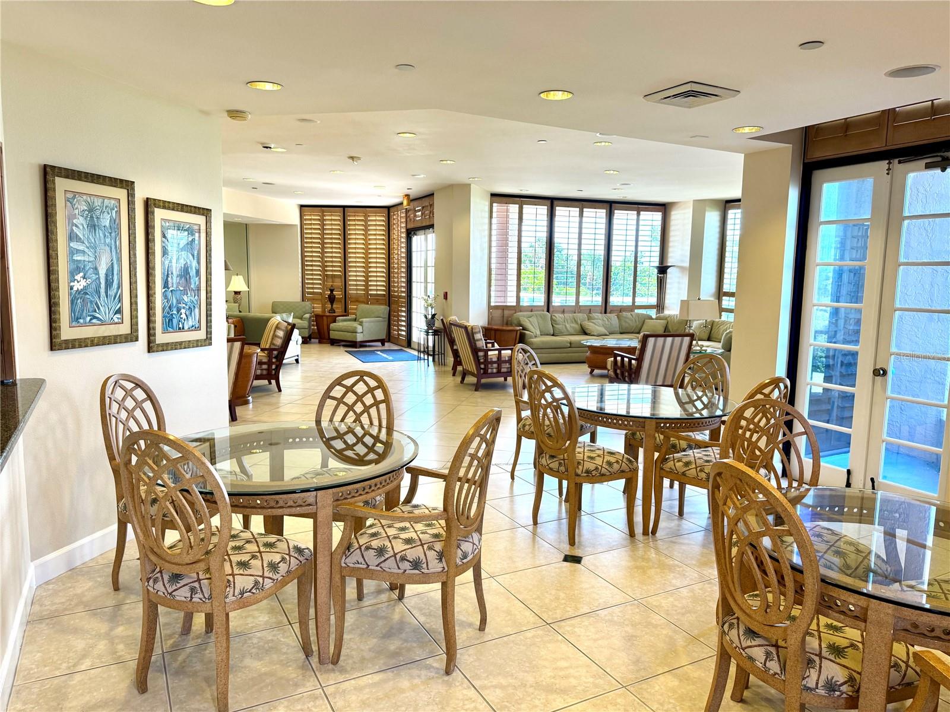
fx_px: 659
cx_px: 475
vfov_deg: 56.8
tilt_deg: -6.5
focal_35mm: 24
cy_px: 356
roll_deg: -0.4
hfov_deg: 71.6
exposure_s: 1/120
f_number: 1.78
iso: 125
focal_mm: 6.76
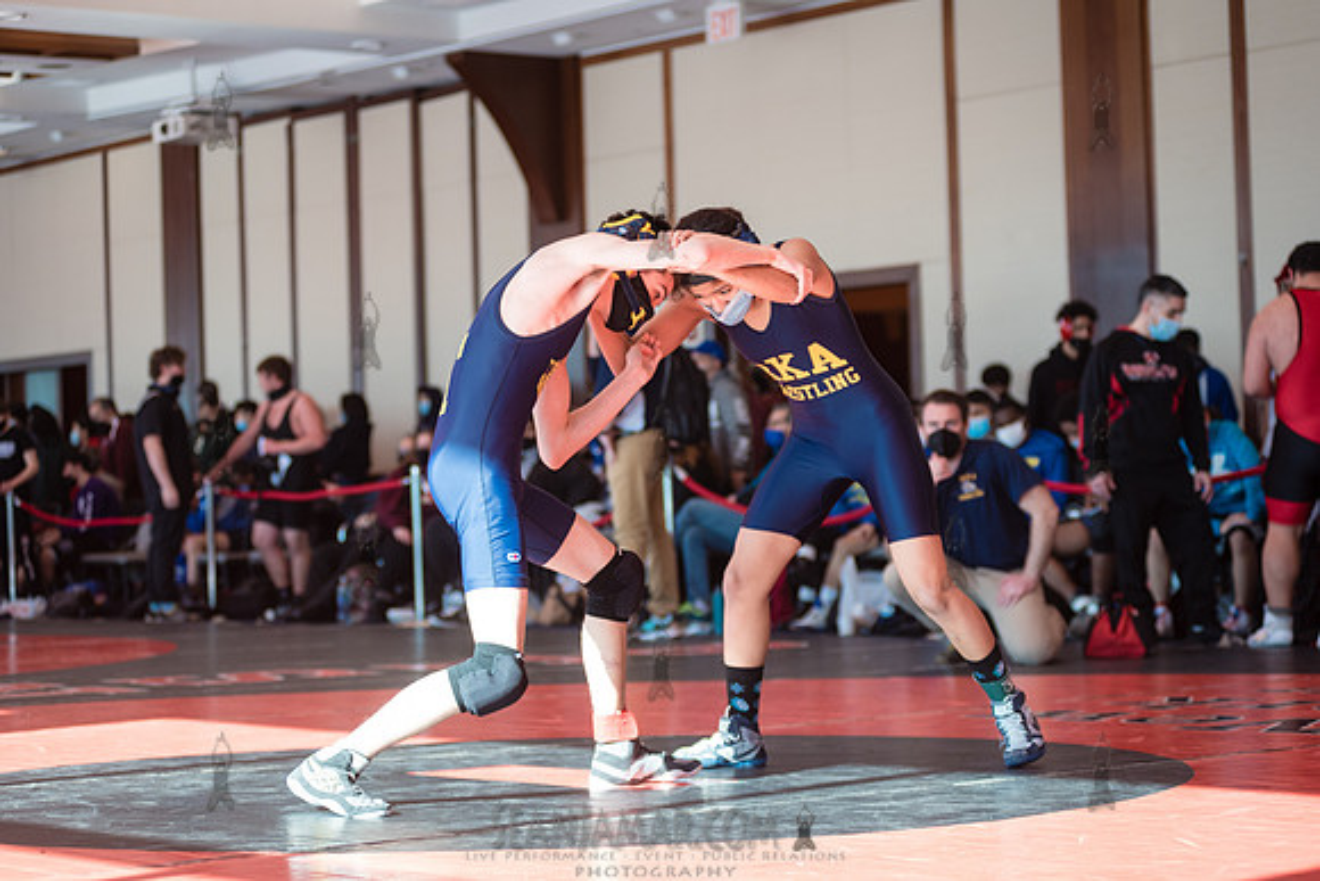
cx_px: 660
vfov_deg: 17.1
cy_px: 440
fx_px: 2934
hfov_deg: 25.4
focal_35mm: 80
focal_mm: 80
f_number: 3.5
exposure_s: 1/400
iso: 400
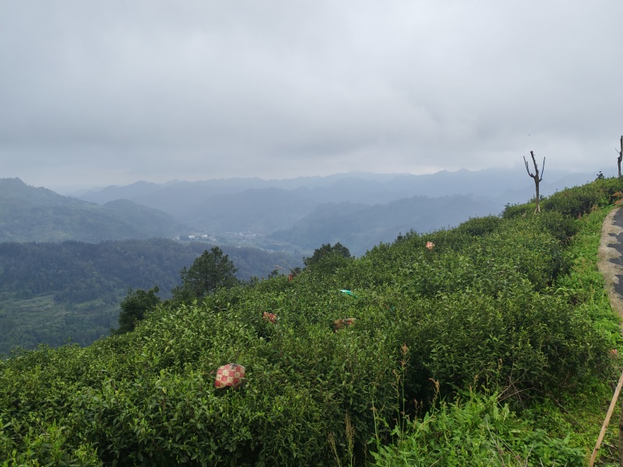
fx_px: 486
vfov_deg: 51.4
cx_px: 312
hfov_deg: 65.3
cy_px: 234
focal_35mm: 27
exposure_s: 1/550
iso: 50
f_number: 1.95
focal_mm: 5.52
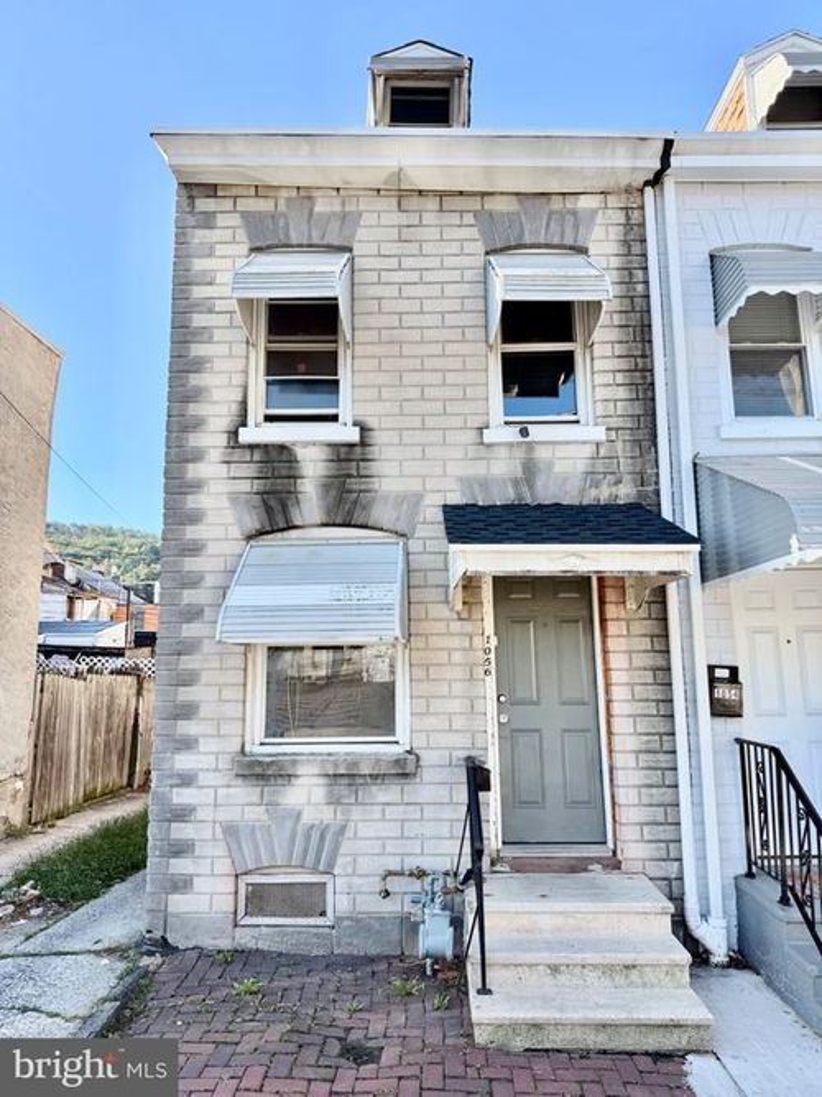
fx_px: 760
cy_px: 548
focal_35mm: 24
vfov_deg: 71.6
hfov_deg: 56.8
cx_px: 411
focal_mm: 6.76
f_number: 1.78
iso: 100
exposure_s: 1/1292
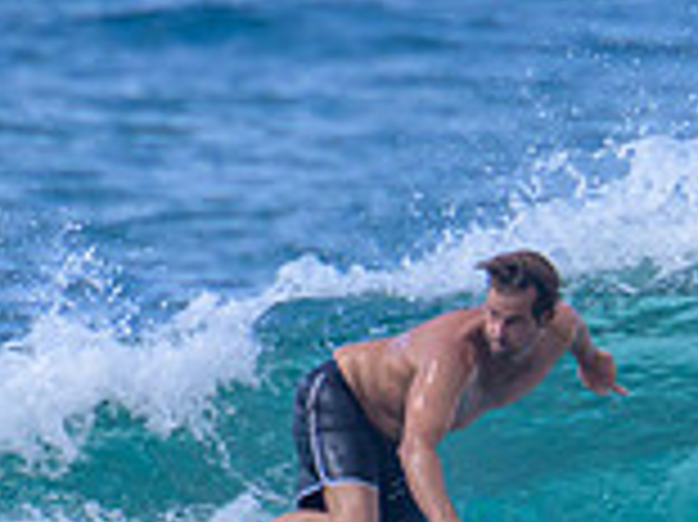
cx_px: 489
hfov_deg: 0.5
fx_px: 79445
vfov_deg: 0.4
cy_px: 606
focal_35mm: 3943
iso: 800
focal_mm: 800
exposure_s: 1/2000
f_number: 11
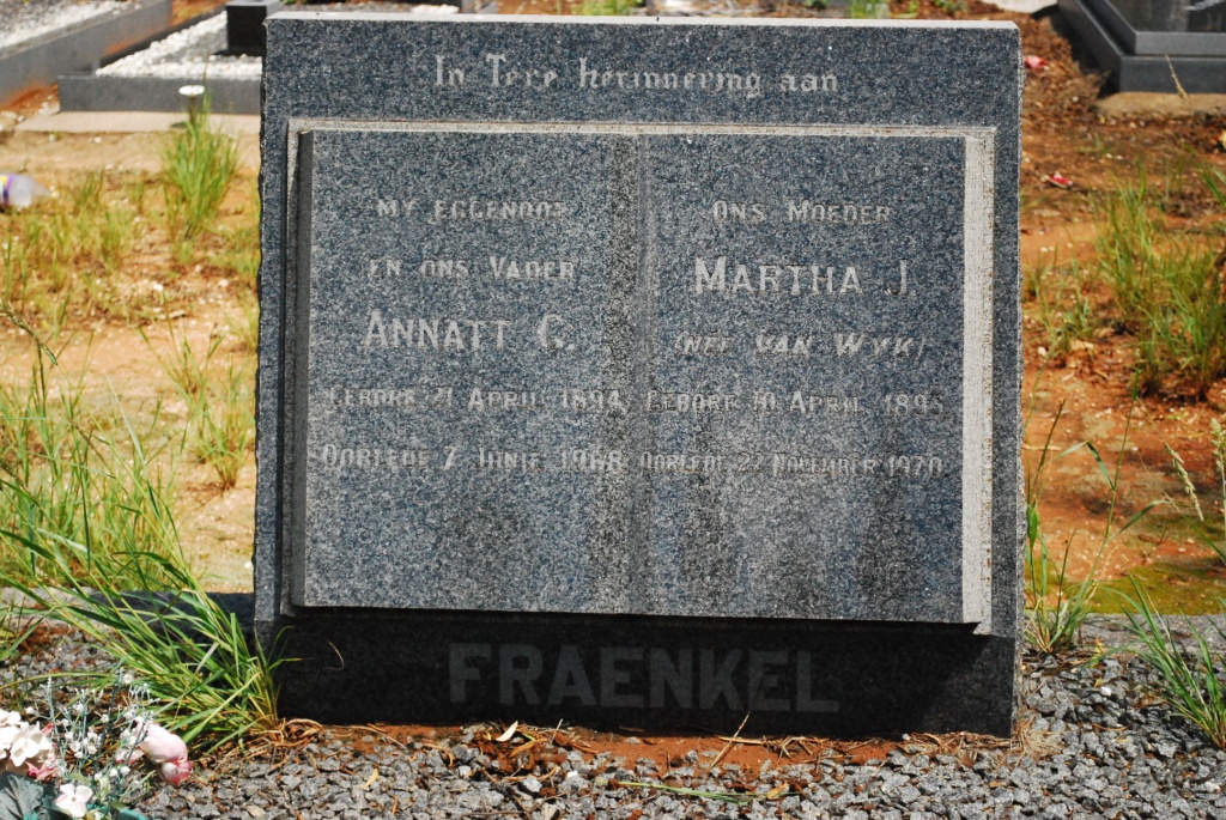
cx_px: 613
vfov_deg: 18.2
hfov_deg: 27.0
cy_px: 410
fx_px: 2557
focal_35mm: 75
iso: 1600
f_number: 5.6
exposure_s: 1/3200
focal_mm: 50
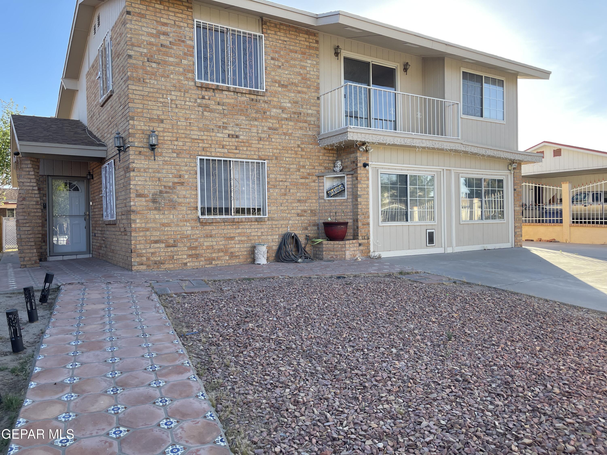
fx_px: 456
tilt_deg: +0.0
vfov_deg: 53.1
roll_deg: +0.8
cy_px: 228
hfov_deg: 67.3
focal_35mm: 26
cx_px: 304
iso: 32
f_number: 1.6
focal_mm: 5.1
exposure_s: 1/592
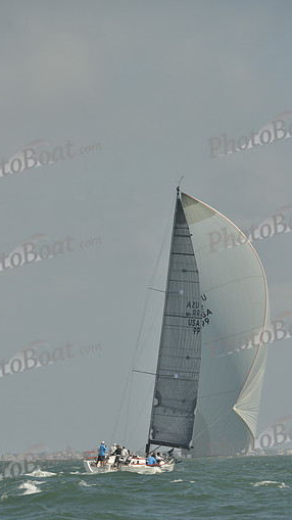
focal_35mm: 358
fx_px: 4932
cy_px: 294
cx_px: 155
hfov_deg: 3.4
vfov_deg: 6.0
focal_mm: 300
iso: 280
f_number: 8
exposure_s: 1/1600
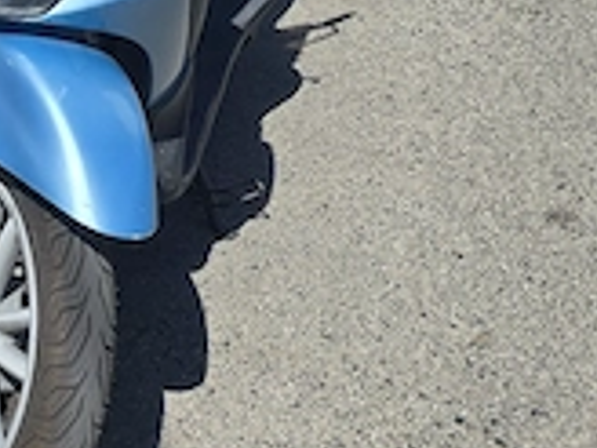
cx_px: 15
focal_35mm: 84
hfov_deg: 22.5
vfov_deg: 16.8
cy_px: -91
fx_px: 1449
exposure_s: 1/814
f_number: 1.7
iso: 12
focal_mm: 6.3
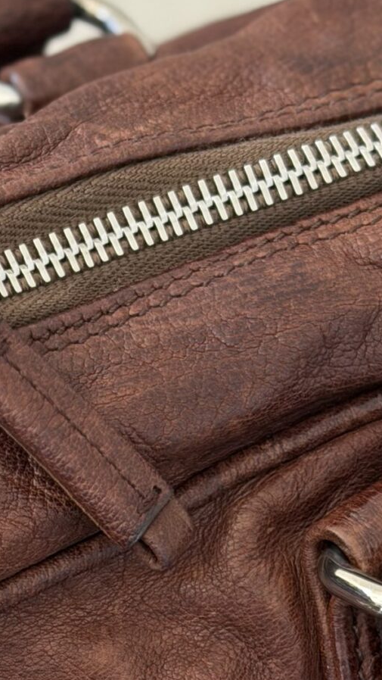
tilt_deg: -59.4
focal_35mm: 149
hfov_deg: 8.1
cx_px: -3
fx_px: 2684
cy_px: 736
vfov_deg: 14.1
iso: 125
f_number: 1.78
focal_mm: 6.76
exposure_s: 1/60
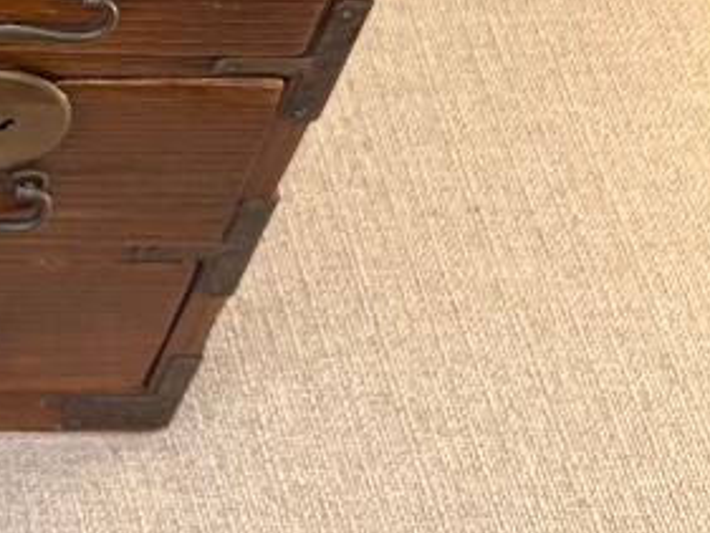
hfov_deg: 15.4
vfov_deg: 12.7
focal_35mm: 111
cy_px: -268
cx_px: -546
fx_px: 2278
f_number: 1.6
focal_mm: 5.96
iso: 160
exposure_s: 1/50
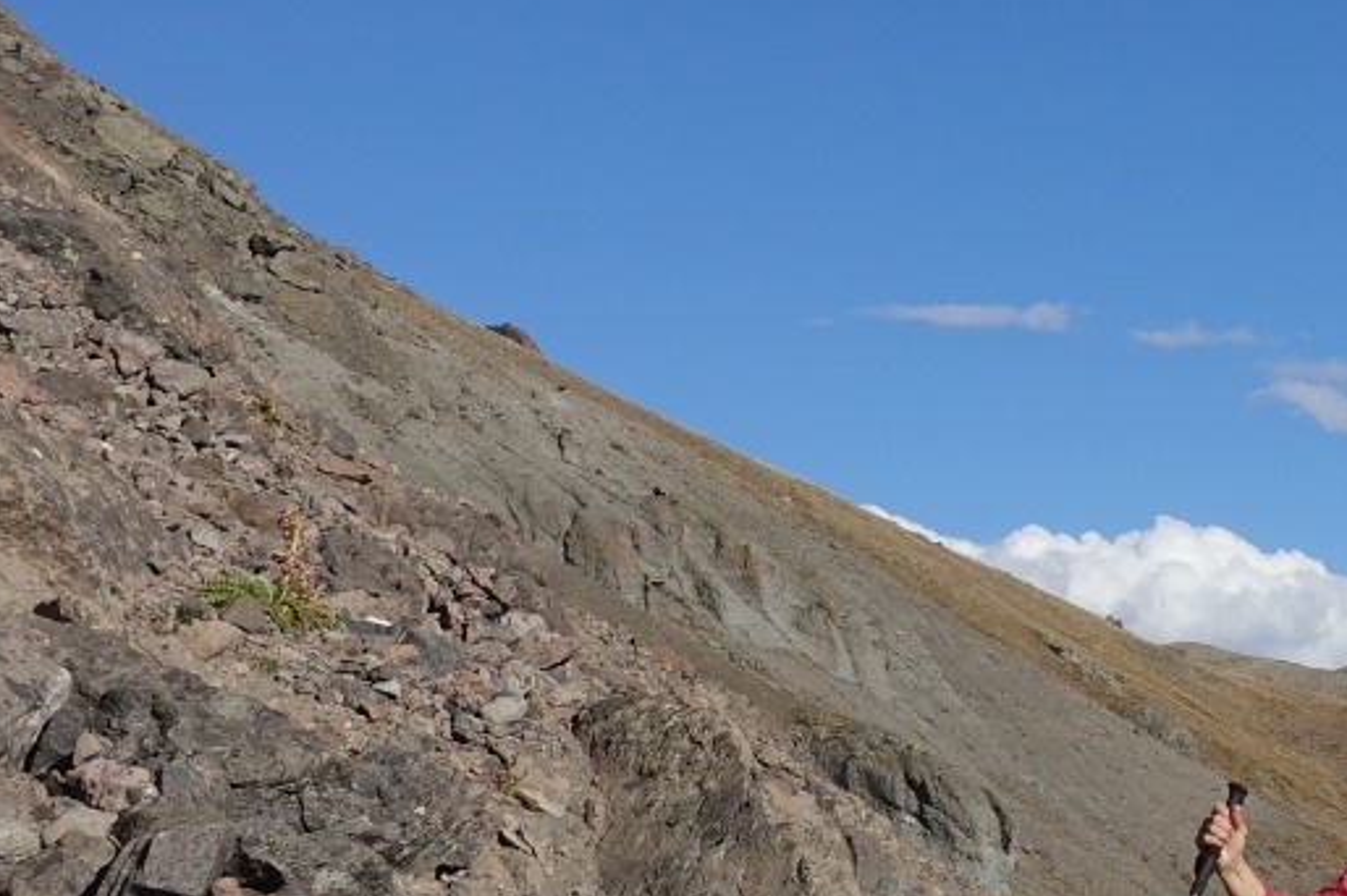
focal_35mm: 109
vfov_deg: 12.5
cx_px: 1903
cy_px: 600
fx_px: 4076
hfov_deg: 17.3
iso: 125
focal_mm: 12.99
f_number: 5.6
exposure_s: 1/800
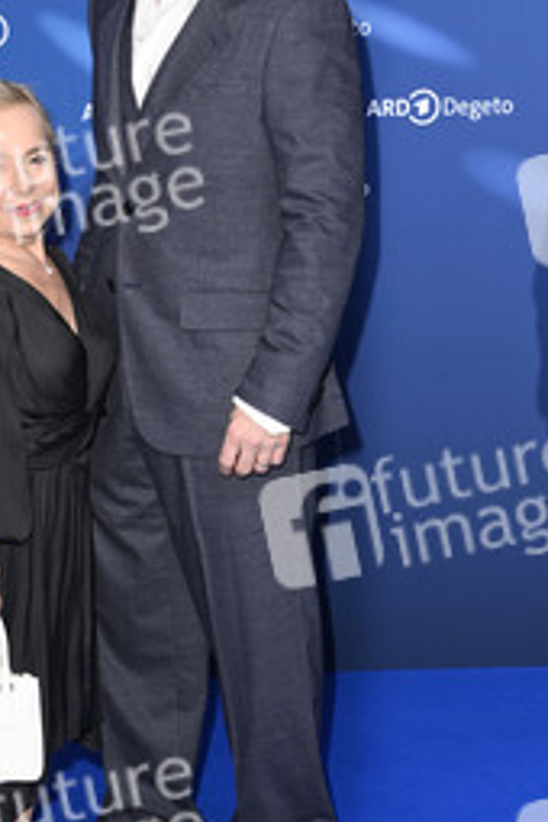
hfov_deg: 14.0
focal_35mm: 97
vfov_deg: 21.0
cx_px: 132
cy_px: 351
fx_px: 2215
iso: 640
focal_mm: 62
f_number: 6.3
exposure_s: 1/250
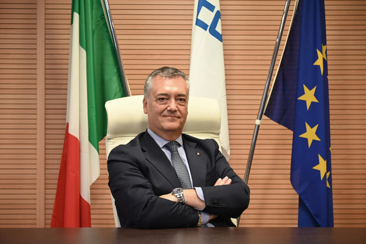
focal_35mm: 85
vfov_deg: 16.1
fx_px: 864
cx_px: 183
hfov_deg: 23.9
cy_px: 122
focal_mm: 85
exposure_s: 1/125
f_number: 4
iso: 2000
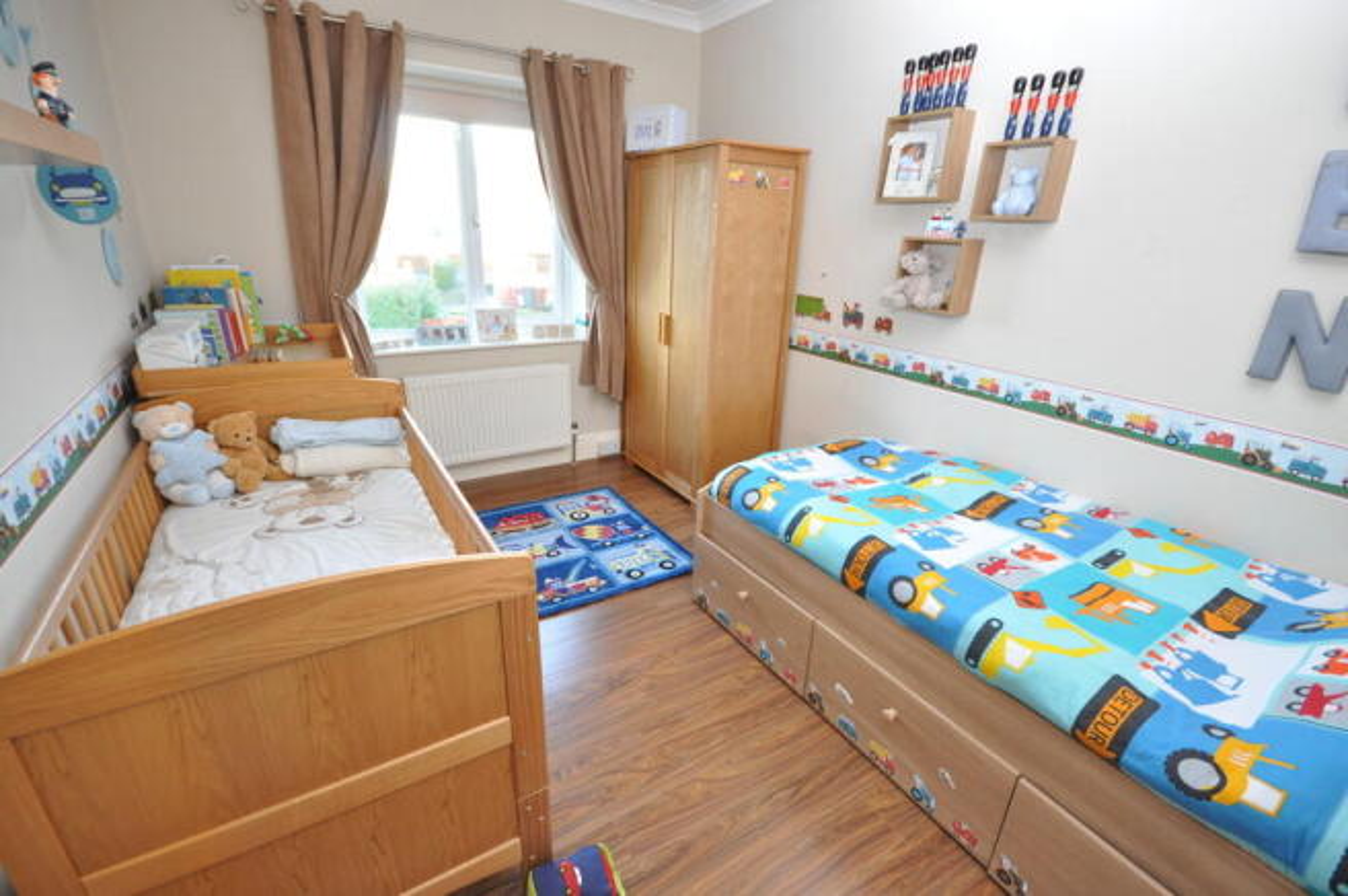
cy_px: 448
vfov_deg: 77.2
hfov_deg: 100.4
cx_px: 674
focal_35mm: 15
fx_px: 561
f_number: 4
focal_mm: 10
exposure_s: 1/40
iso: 800
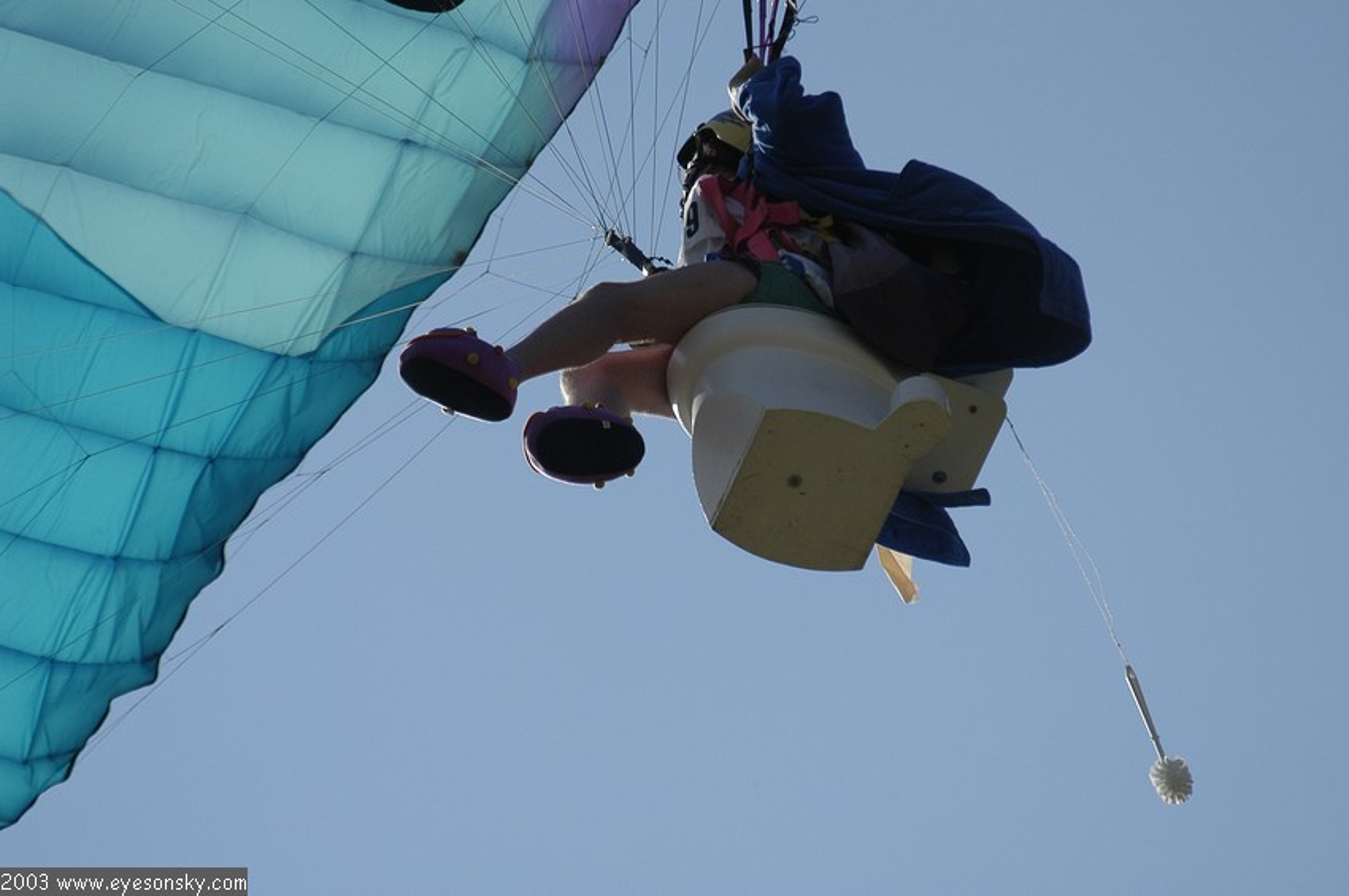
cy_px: 448
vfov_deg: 2.5
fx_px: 20777
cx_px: 674
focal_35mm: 555
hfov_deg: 3.7
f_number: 5.6
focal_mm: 370
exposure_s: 1/2000
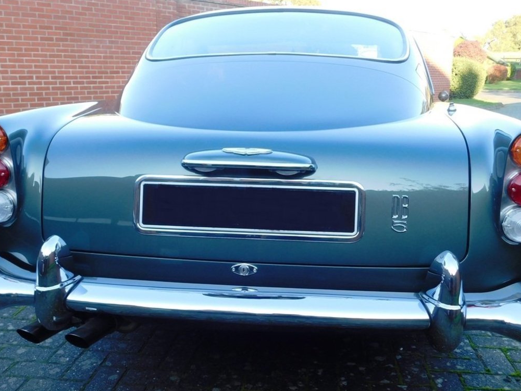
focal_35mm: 36
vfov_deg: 39.6
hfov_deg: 51.4
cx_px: 257
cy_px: 209
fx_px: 542
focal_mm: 5.3
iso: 125
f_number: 3.2
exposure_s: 1/100
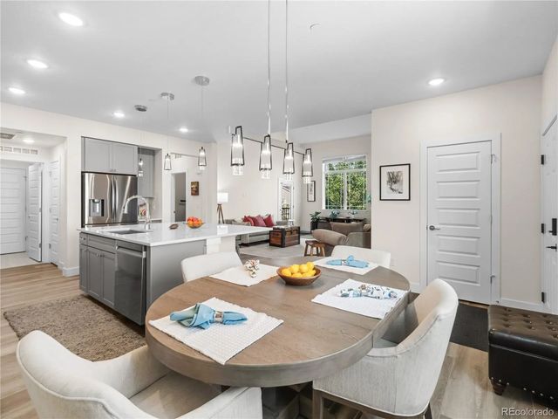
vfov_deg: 78.1
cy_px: 210
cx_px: 279
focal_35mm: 16
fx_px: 258
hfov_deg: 94.5
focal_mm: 8
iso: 200
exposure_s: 1/2.5
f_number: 9
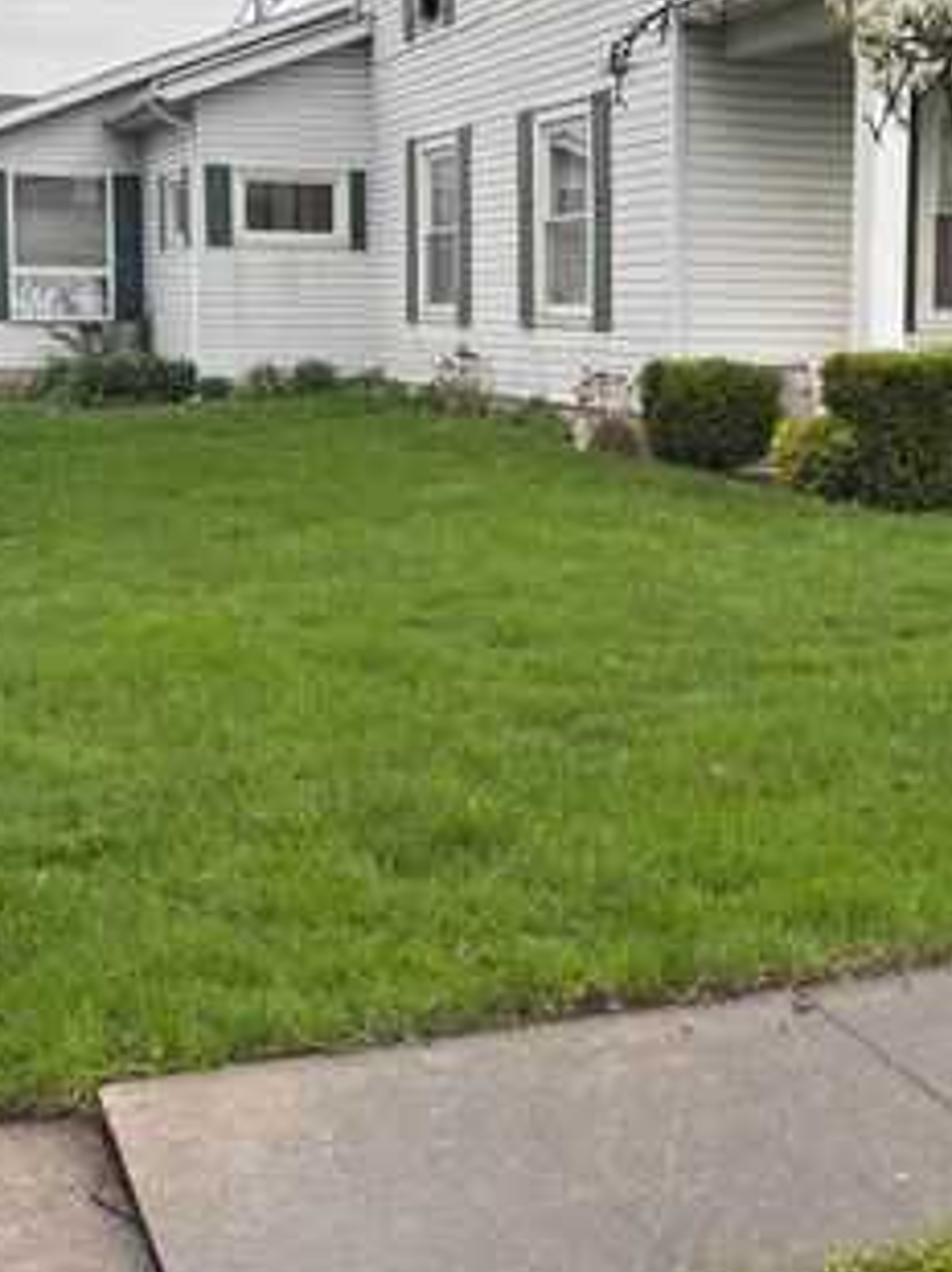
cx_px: 735
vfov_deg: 34.2
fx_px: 2056
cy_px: 474
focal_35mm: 56
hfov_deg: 25.7
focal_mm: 5.96
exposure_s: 1/452
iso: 50
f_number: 1.6
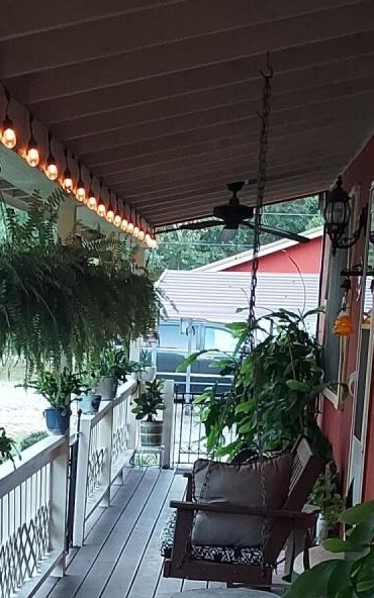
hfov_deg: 15.0
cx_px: 20
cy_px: 676
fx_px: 1403
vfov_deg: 22.6
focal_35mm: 86
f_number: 1.8
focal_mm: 4.6
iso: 320
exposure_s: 1/40
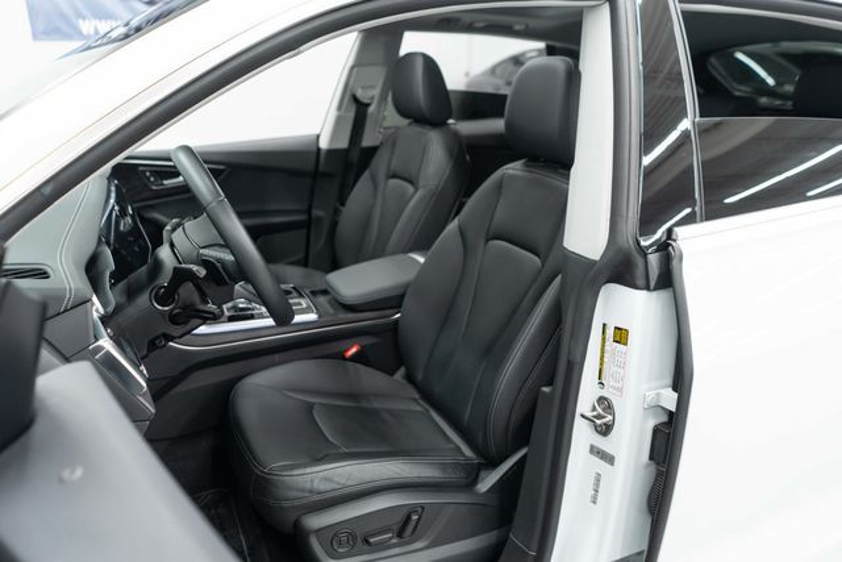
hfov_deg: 65.5
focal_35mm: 28
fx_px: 655
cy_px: 281
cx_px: 421
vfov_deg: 46.4
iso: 640
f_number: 3.2
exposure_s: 1/50
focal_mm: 28
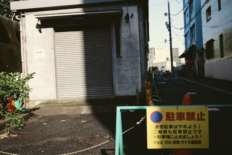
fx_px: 284
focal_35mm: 44
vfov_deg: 30.5
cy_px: 78
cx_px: 133
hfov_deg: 44.4
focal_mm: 35
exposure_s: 1/1600
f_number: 2
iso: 100
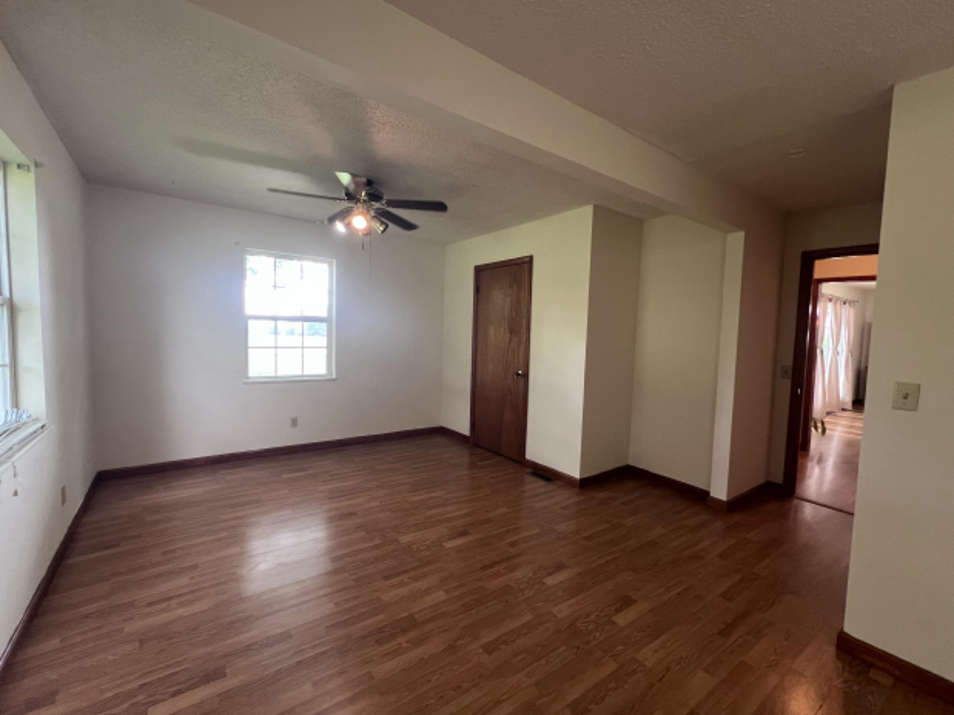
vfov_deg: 85.7
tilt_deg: -4.2
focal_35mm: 14
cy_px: 356
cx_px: 460
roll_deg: -1.2
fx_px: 386
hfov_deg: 102.0
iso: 160
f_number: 1.8
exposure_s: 1/60
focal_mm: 1.57
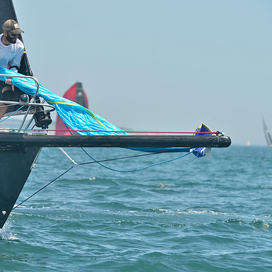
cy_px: 136
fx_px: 2285
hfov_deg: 6.8
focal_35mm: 257
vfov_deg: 6.8
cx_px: 125
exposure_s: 1/1000
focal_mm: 200
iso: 280
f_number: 5.6
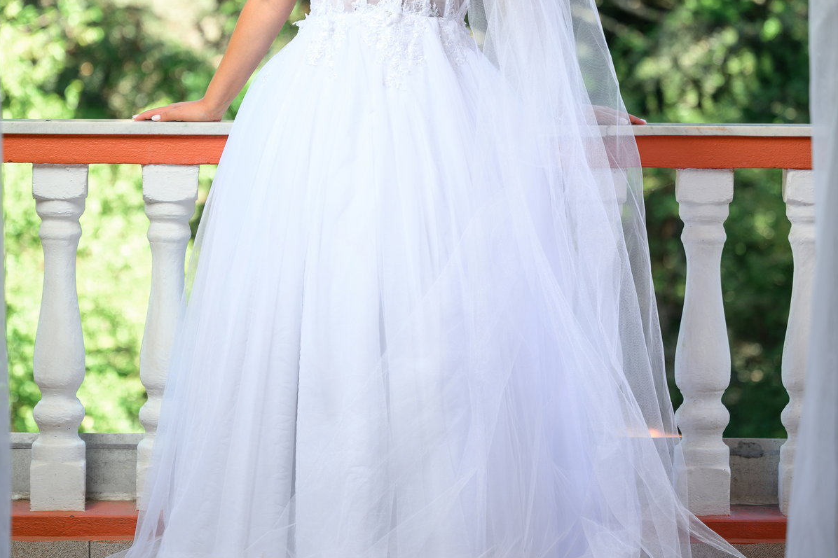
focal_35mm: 134
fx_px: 3119
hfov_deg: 15.3
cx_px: 418
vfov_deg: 10.2
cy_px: 125
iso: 50
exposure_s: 1/200
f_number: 2.8
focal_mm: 89
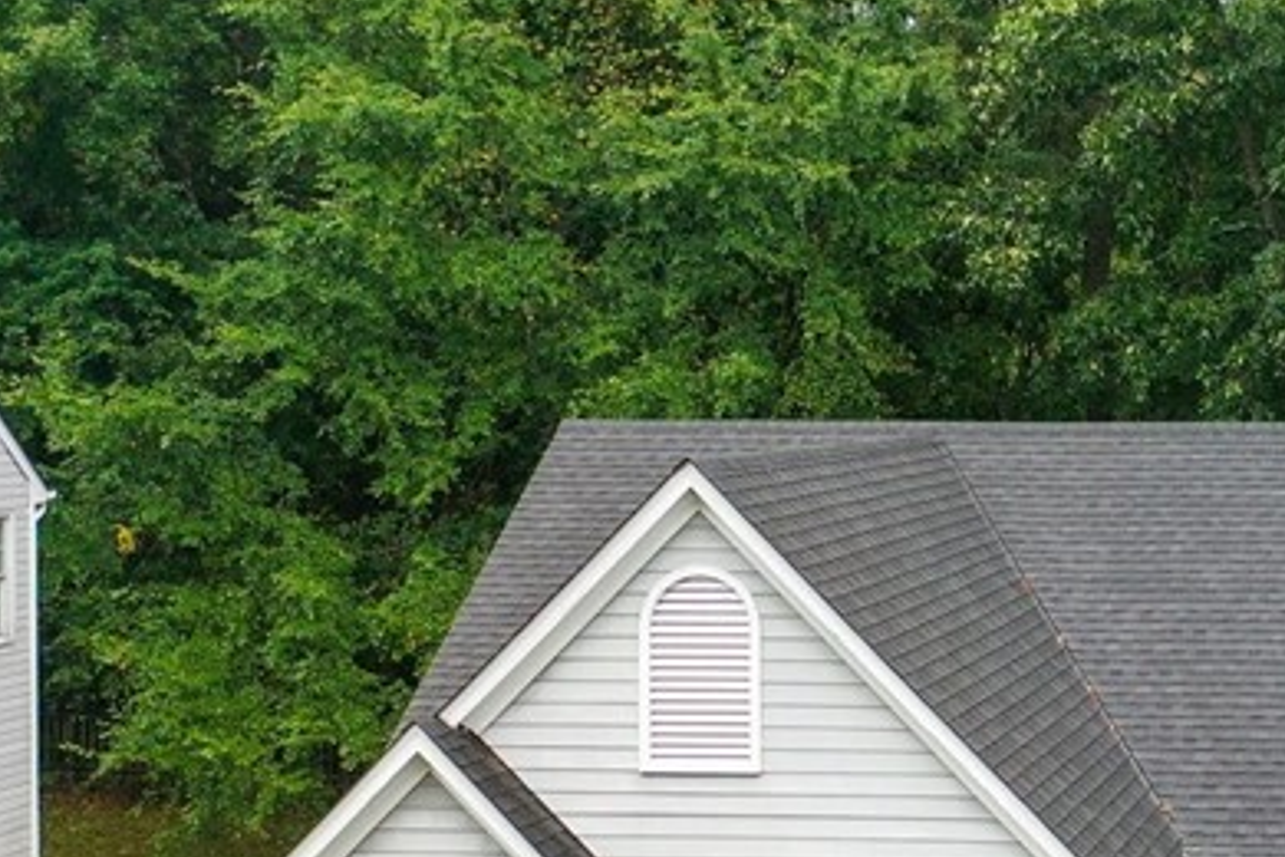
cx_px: 1400
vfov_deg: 17.3
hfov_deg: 24.3
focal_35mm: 78
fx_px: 2784
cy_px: 760
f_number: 2.8
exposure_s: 1/20
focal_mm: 10.26
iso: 320
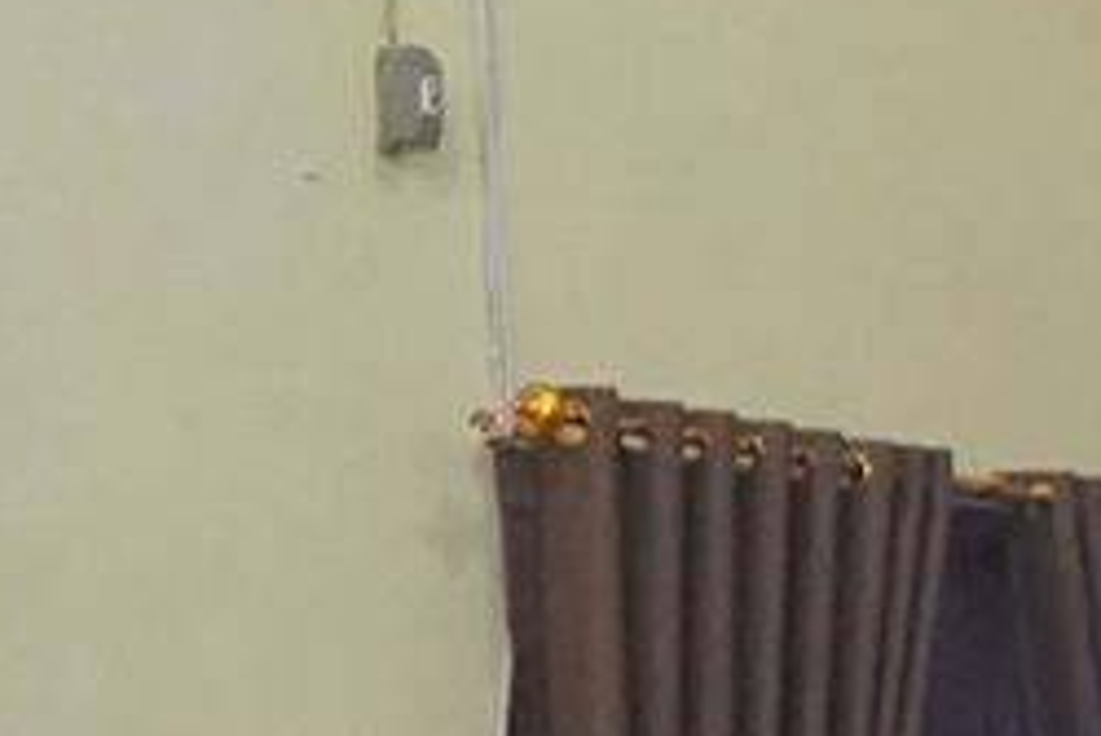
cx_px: 3761
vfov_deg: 5.0
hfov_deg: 6.6
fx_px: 8231
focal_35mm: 269
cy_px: 1701
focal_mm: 35
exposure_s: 1/160
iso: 6400
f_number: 4
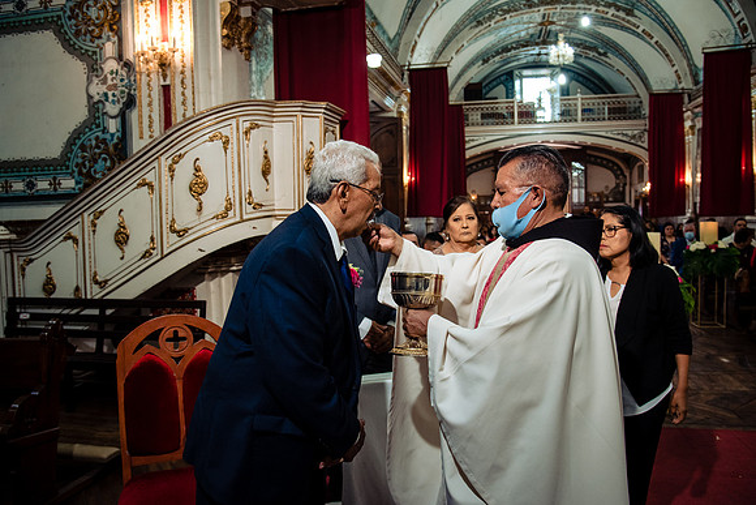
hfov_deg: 69.4
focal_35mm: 26
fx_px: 546
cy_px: 252
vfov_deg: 49.6
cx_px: 378
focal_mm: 24
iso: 2000
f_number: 5
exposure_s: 1/100
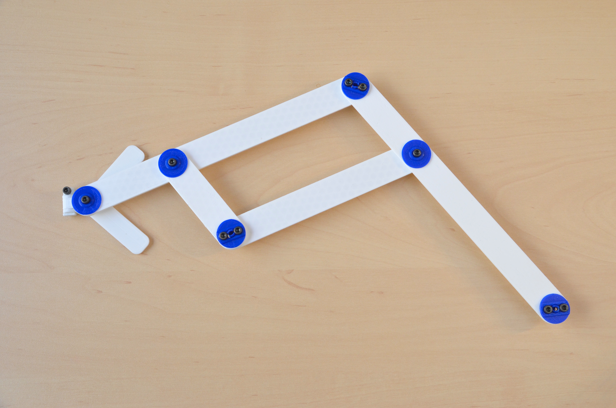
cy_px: 204
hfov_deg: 49.6
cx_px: 308
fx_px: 666
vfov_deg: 34.1
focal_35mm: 39
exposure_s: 1/30
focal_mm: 26
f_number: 11
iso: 400
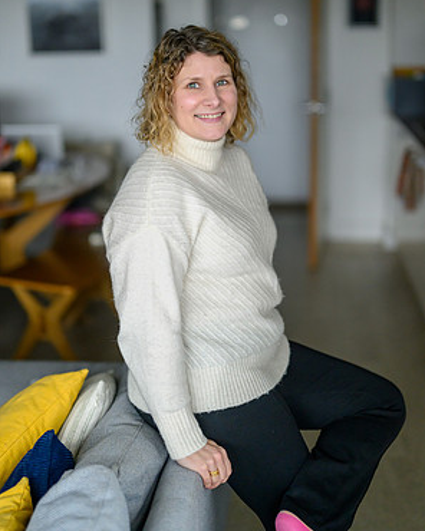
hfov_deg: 26.7
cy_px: 211
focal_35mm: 57
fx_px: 896
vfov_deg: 32.9
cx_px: 214
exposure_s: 1/400
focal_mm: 50
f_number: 1.2
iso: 1400
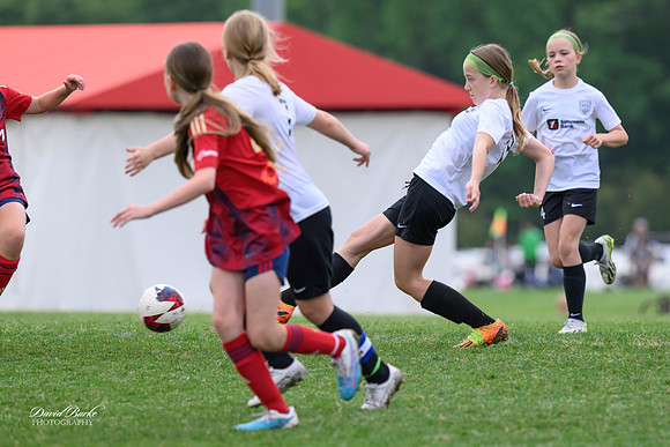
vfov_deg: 2.5
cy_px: 210
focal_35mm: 557
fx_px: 10373
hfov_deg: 3.7
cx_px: 393
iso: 1400
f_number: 6
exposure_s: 1/1250
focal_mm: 460
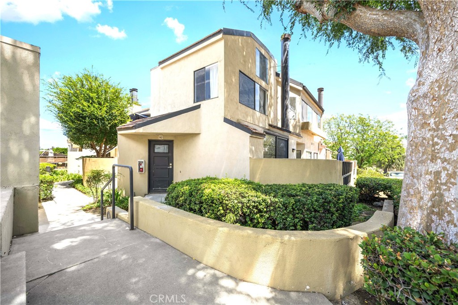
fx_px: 178
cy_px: 152
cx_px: 229
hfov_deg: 104.2
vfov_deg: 81.2
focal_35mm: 14
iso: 100
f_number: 4
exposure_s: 1/100
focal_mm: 14
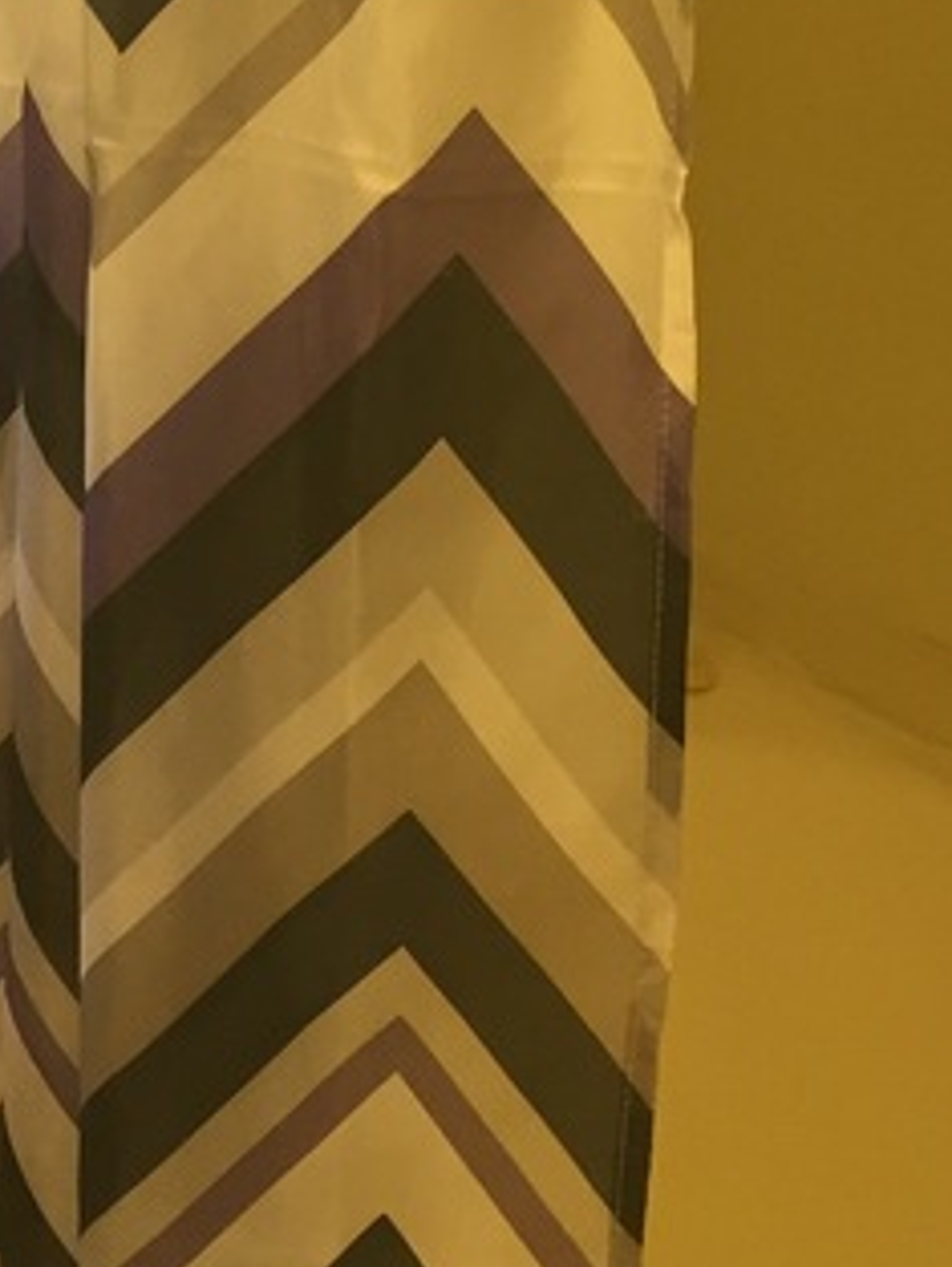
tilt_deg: -15.2
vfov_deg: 19.2
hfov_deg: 14.3
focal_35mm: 100
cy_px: 61
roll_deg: +0.7
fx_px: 3664
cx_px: -211
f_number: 2.2
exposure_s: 1/30
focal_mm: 4.15
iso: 80
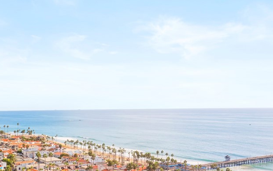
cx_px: 66
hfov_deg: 45.5
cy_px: 141
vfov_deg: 29.7
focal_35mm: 42
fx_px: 312
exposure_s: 1/800
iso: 100
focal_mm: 12.29
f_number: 5.6
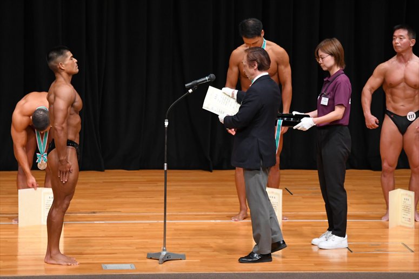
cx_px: 210
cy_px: 140
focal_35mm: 225
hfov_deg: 9.2
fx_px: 2618
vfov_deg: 6.1
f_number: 5.6
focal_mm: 150
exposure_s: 1/400
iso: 3200
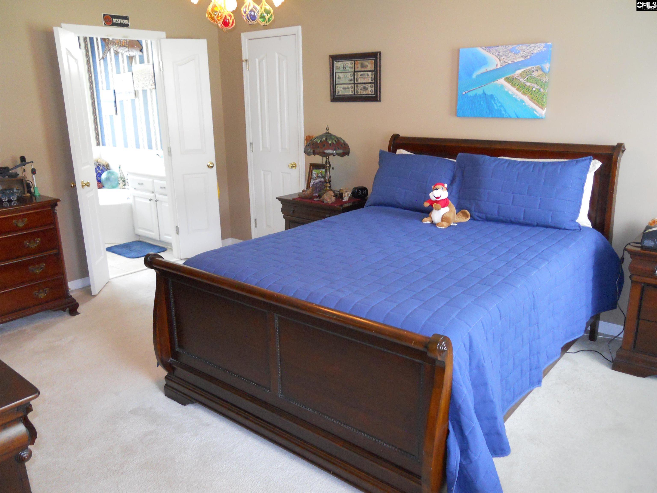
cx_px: 328
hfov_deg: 63.4
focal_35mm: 28
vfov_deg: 49.7
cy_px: 246
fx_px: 531
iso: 400
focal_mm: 5
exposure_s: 1/30
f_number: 2.7
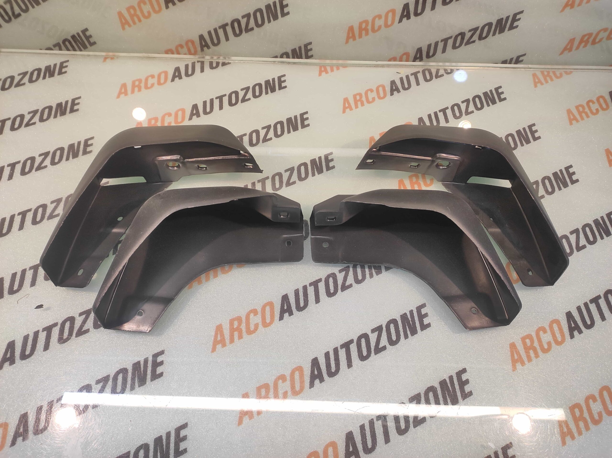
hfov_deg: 91.1
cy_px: 229
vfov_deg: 74.7
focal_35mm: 17
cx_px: 306
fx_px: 300
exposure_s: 1/33
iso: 156
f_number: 1.79
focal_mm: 4.74
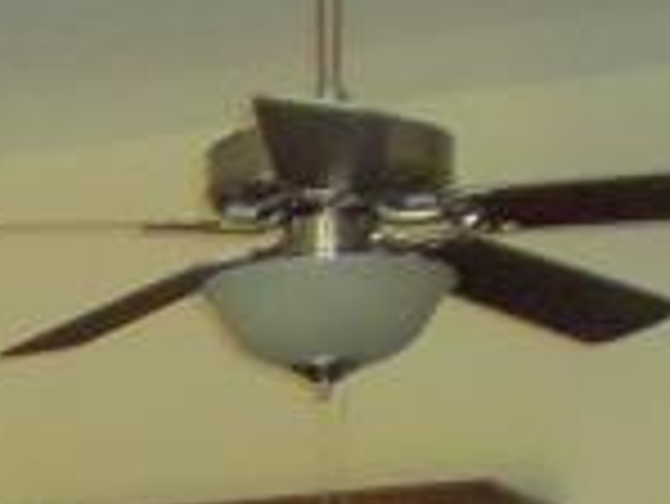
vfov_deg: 6.8
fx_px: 3855
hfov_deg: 9.4
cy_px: 1431
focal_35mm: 199
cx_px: -571
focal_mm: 5.2
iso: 200
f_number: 3.4
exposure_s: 1/30
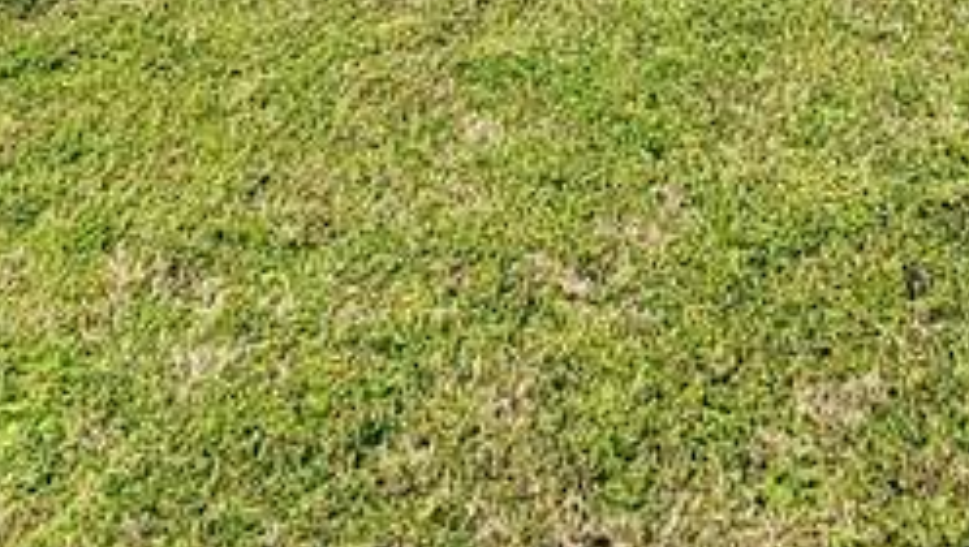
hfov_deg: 28.9
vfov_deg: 13.5
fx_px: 1877
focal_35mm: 73
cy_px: -629
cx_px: 578
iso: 50
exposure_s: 1/2500
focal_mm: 2.2
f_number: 2.2
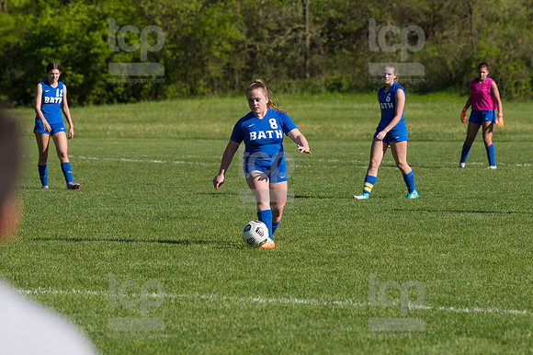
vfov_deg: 4.8
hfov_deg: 7.2
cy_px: 178
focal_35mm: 285
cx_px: 266
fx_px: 4217
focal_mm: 190
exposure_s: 1/1600
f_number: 5.6
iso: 250
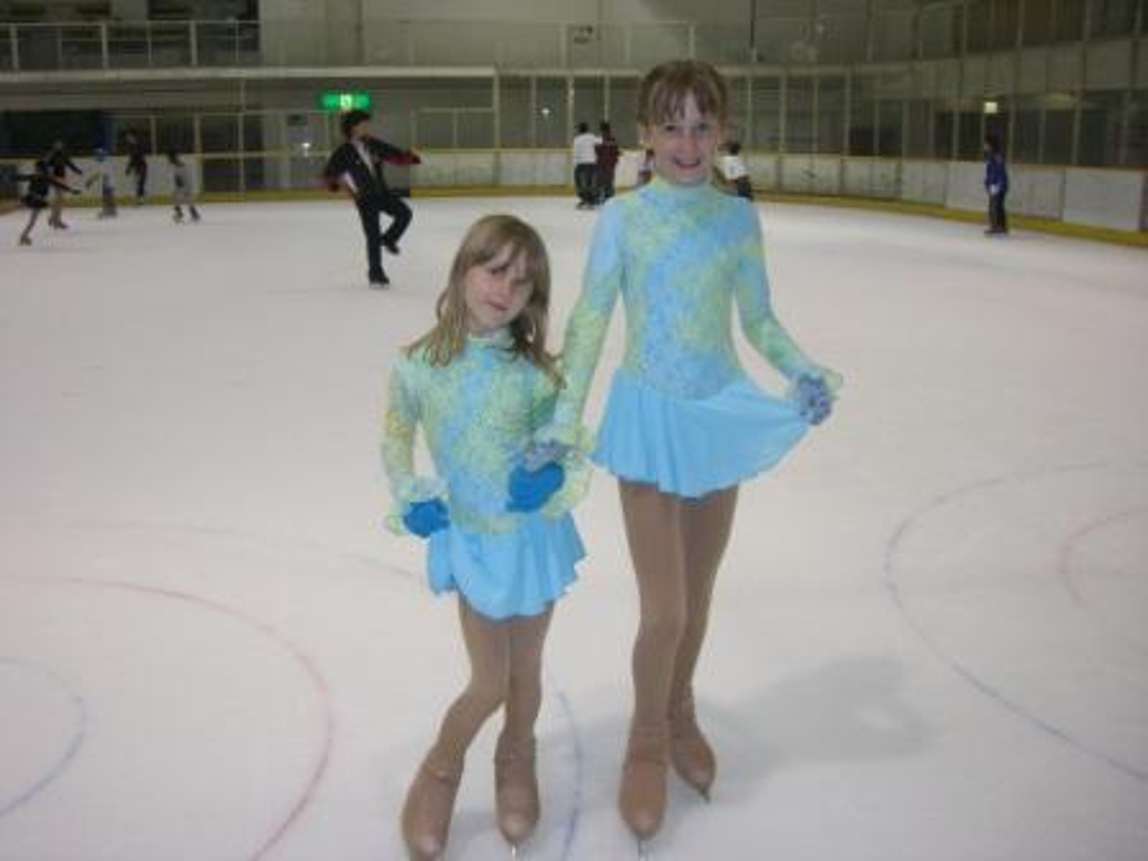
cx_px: 574
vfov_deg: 37.7
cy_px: 430
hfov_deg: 49.0
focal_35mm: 38
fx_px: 1260
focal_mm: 6.2
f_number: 2.7
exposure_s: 1/80
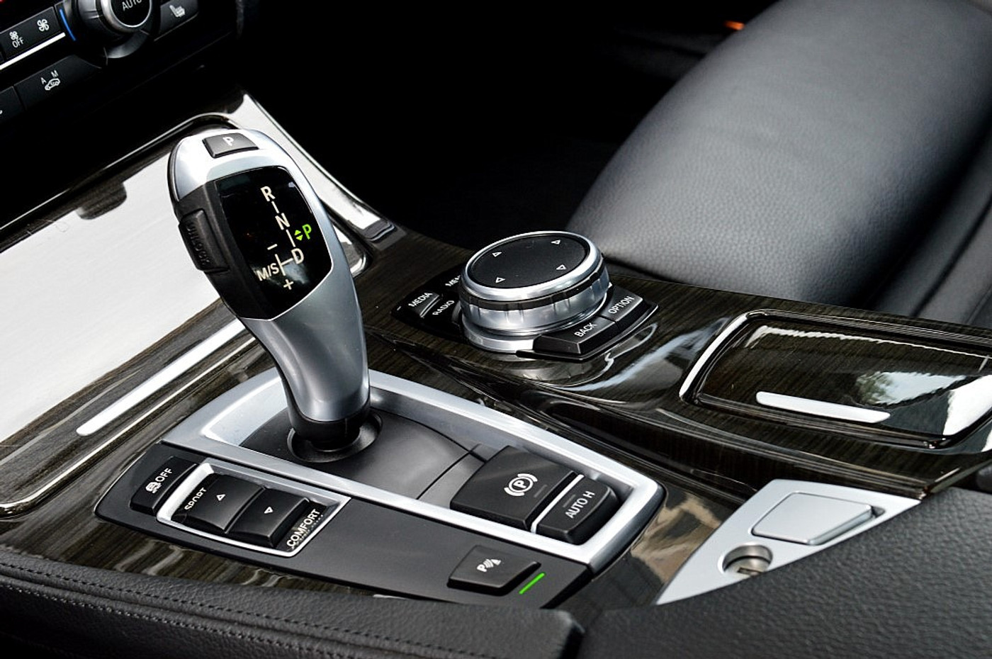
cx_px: 496
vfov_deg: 21.5
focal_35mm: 63
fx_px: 1734
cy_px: 330
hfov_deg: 31.9
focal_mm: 42
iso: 800
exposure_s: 1/60
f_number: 8
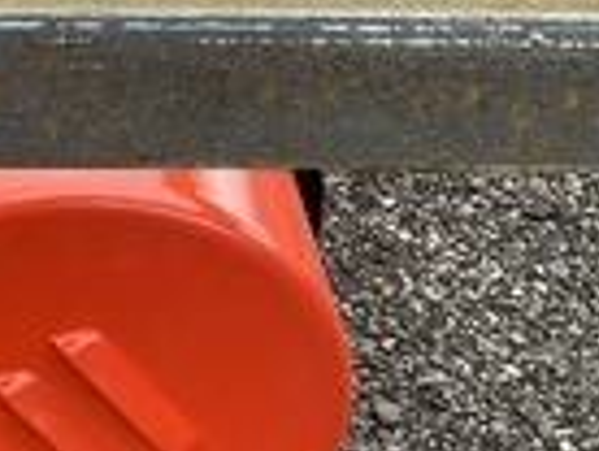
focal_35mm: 84
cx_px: -187
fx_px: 1456
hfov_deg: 21.0
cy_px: 512
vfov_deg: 17.0
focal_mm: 3
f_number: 1.8
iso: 40
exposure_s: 1/122
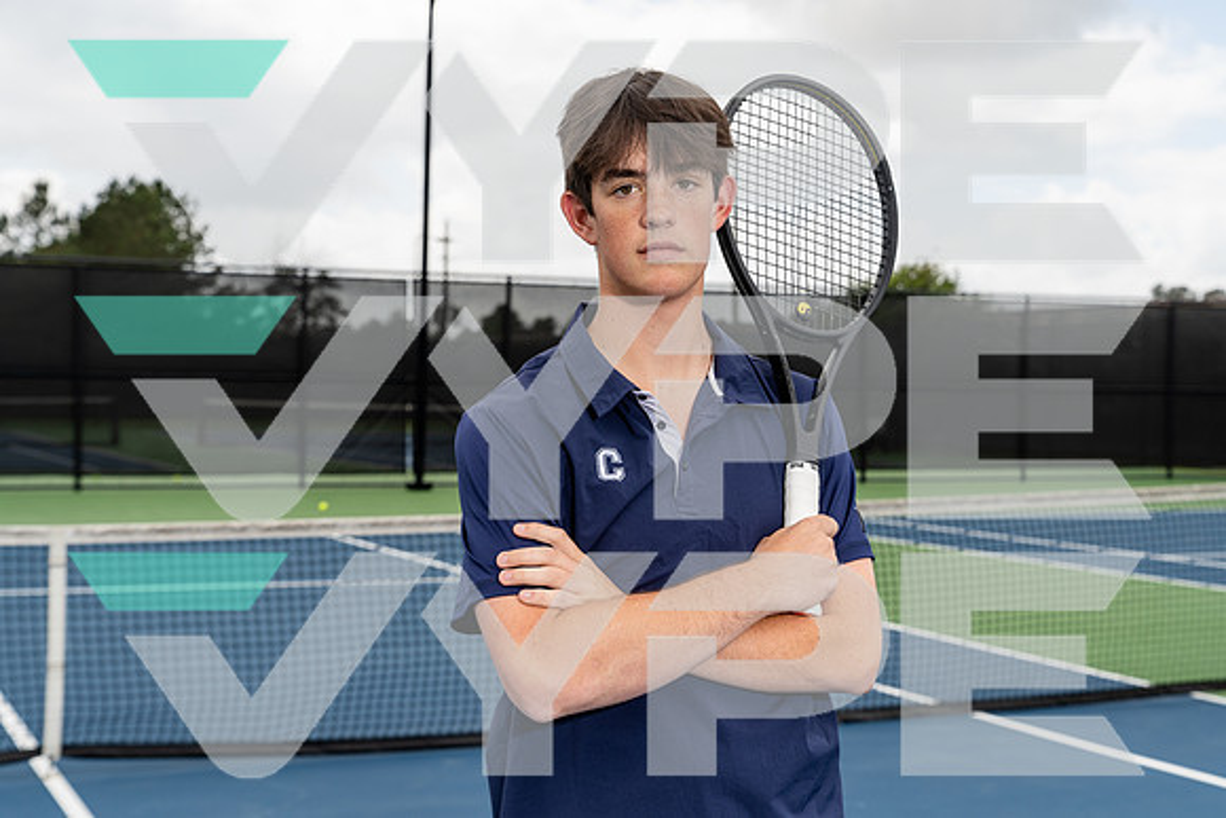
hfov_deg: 36.2
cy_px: 409
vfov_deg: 24.6
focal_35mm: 55
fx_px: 1873
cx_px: 613
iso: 100
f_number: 5.6
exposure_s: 1/250
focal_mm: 55
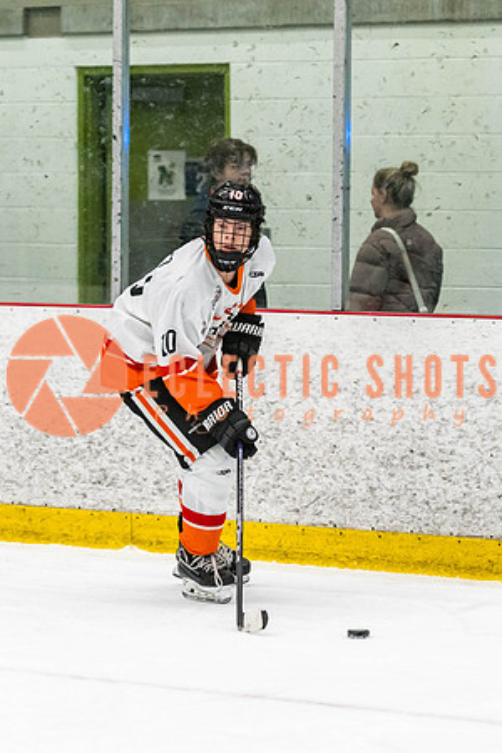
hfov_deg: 6.4
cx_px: 251
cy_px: 449
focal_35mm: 216
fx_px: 4515
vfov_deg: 9.5
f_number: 2.8
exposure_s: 1/640
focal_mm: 98
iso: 1600
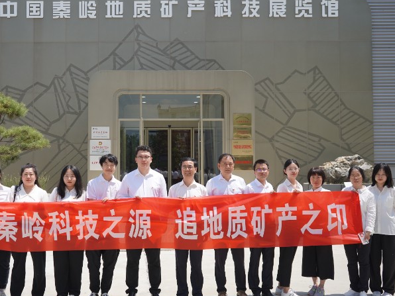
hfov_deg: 46.5
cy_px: 160
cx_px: 159
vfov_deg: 35.9
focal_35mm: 40
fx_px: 456
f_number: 4.5
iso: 100
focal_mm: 31
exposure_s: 1/640
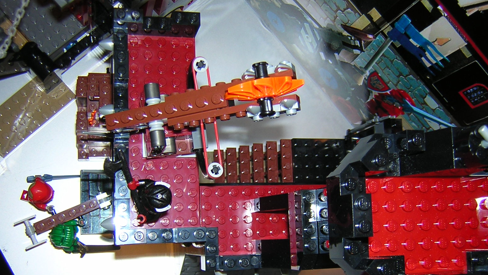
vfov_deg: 29.6
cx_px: 247
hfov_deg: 50.5
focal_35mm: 40
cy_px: 171
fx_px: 518
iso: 100
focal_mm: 4.7
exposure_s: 1/60.1
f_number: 2.6
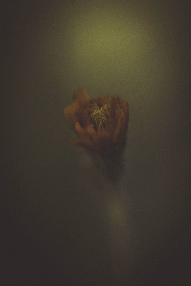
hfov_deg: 19.5
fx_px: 557
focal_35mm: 70
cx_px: 96
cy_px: 143
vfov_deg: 28.8
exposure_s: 1/400
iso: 100
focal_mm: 70
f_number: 3.2
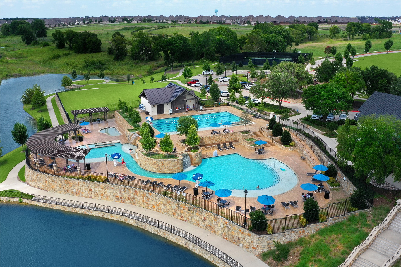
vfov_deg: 46.4
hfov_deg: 65.5
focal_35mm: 28
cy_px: 134
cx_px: 200
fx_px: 312
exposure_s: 1/120
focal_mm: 10.26
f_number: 9
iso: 100
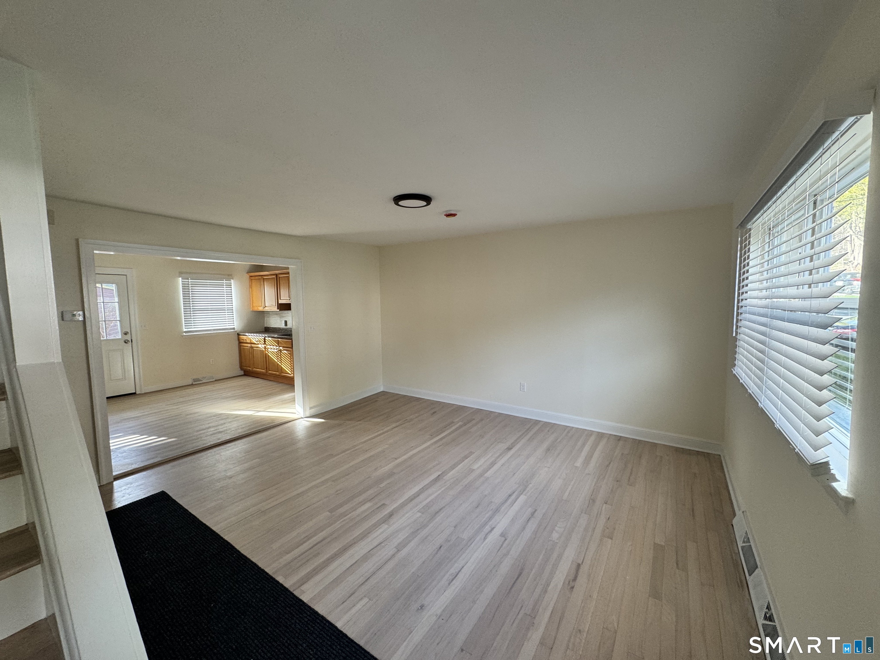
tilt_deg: -5.5
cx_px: 440
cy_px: 330
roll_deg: +1.5
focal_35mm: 14
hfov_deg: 102.1
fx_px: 356
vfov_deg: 85.7
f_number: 2.2
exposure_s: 1/99
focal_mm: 2.22
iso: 125
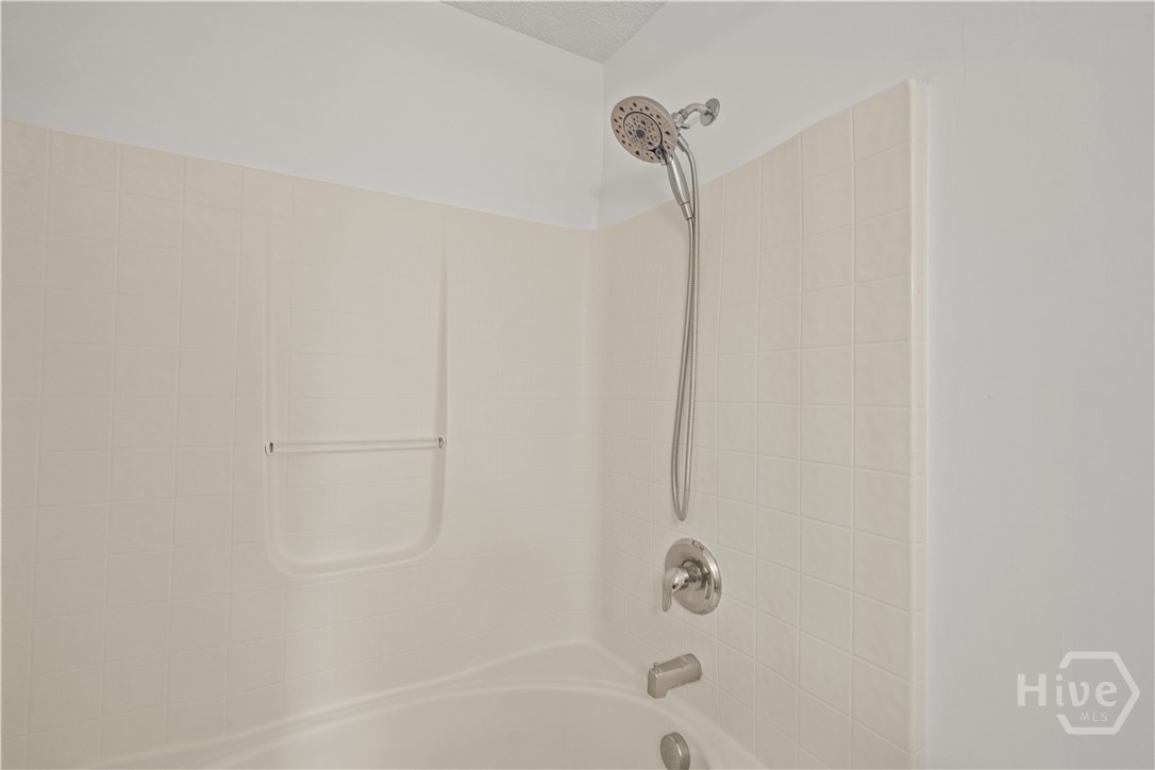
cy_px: 385
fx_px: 513
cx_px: 578
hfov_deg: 96.7
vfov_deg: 73.7
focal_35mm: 16
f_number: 8
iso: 10000
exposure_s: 1/30
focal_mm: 16
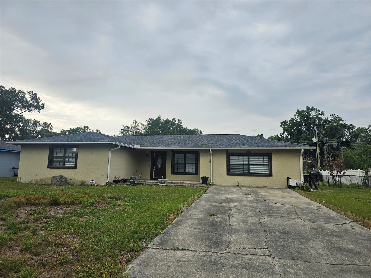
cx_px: 186
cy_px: 139
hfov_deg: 73.9
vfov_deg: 58.9
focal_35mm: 23
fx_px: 247
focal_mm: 6.3
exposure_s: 1/719
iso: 25
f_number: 1.7
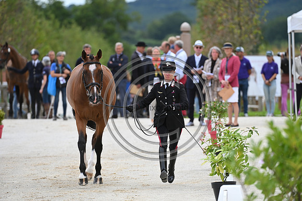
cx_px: 151
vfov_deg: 4.0
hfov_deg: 6.1
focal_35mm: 340
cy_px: 100
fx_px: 2853
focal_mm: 340
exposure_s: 1/1600
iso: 720
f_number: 5.6
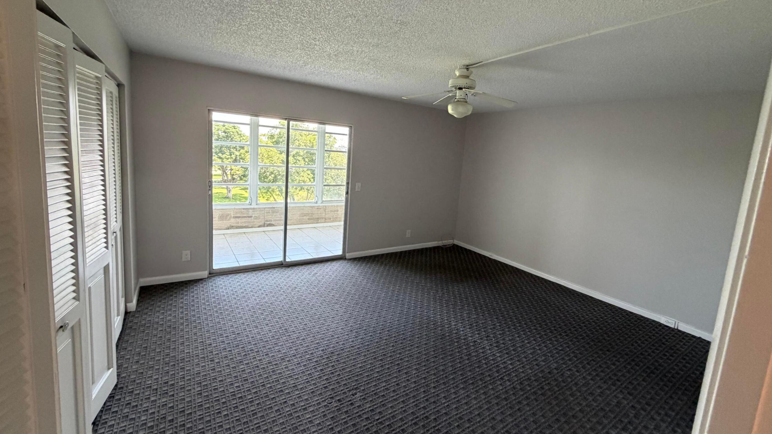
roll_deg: -4.0
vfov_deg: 66.9
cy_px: 195
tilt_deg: -7.4
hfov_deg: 99.3
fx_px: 328
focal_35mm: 16
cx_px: 404
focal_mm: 2.22
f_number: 2.2
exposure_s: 1/121
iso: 250
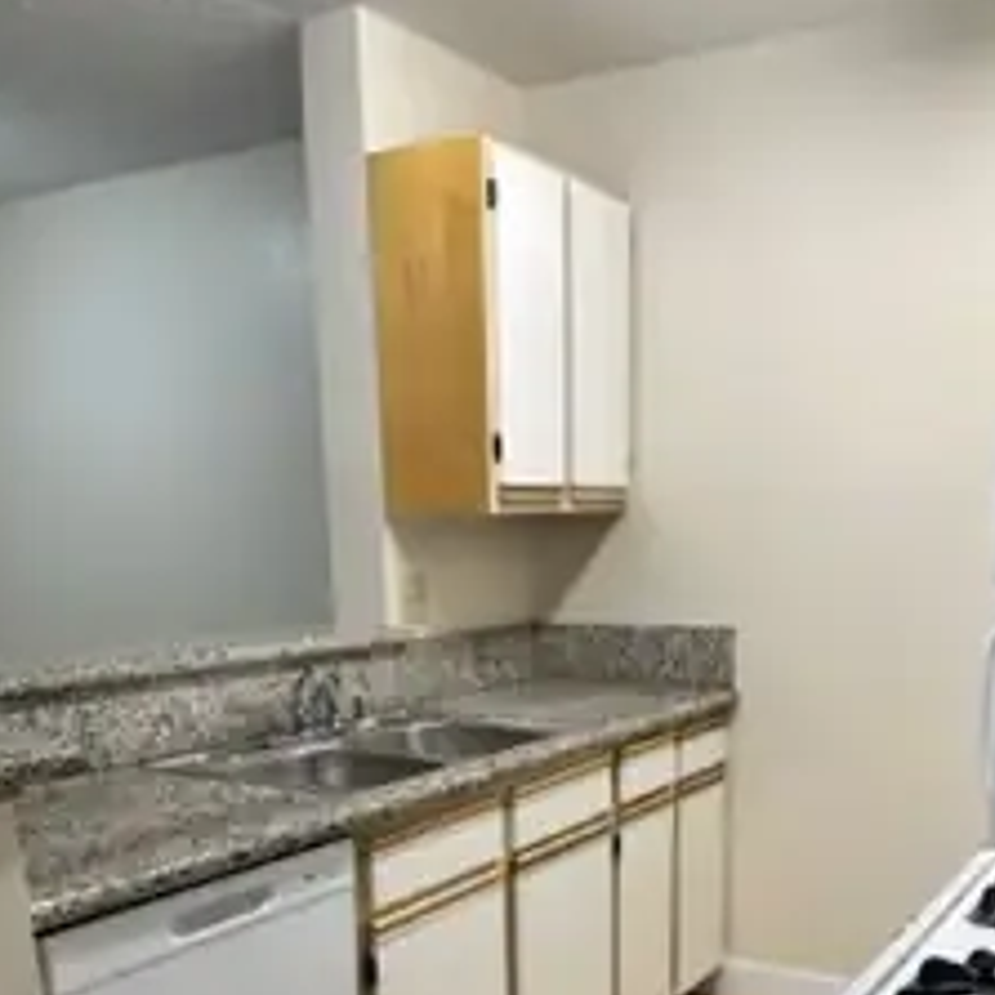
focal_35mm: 38
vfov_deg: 40.9
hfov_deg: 43.8
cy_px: 875
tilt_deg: -15.5
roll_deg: -0.4
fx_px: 1236
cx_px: 540
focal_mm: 6.86
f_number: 1.78
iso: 100
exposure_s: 1/120
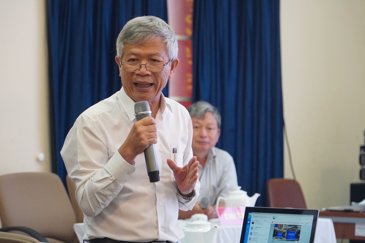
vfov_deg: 10.0
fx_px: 1389
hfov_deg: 15.0
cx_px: 180
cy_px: 121
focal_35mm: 137
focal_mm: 86
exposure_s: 1/160
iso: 2500
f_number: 4
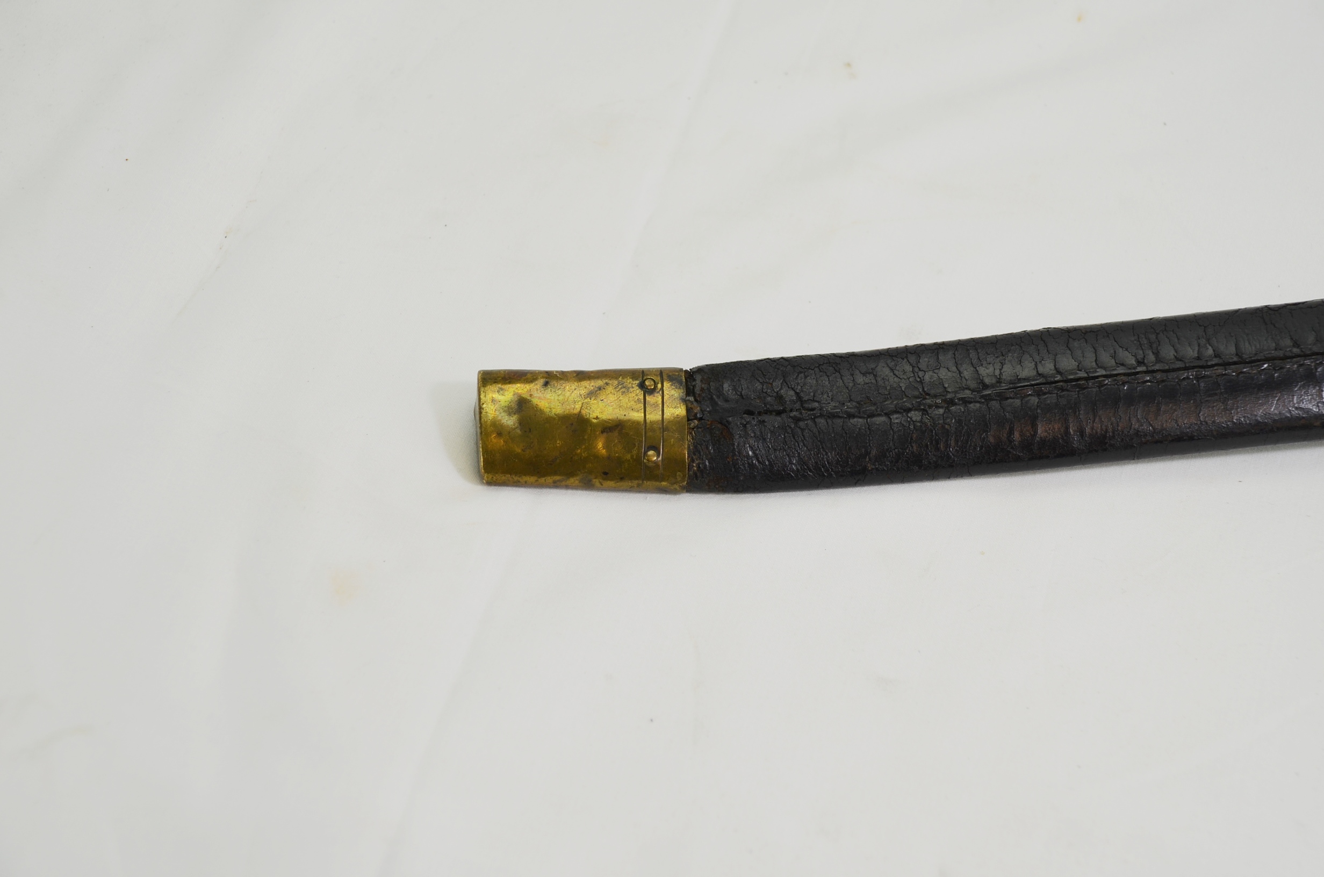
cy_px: 438
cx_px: 662
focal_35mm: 75
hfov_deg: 27.0
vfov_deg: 18.1
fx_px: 2753
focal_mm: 50
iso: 200
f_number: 5.6
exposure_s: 1/125
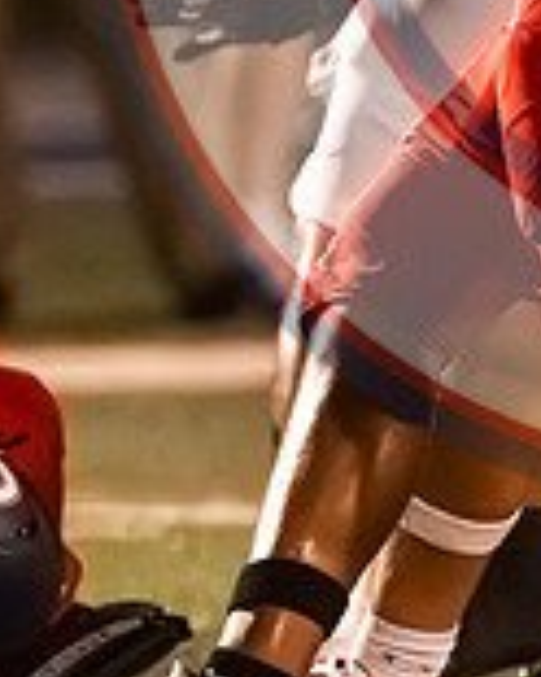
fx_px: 44452
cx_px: -40
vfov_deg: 0.9
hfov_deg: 0.7
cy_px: -167
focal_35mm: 2221
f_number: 4.5
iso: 25600
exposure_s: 1/3200
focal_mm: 400
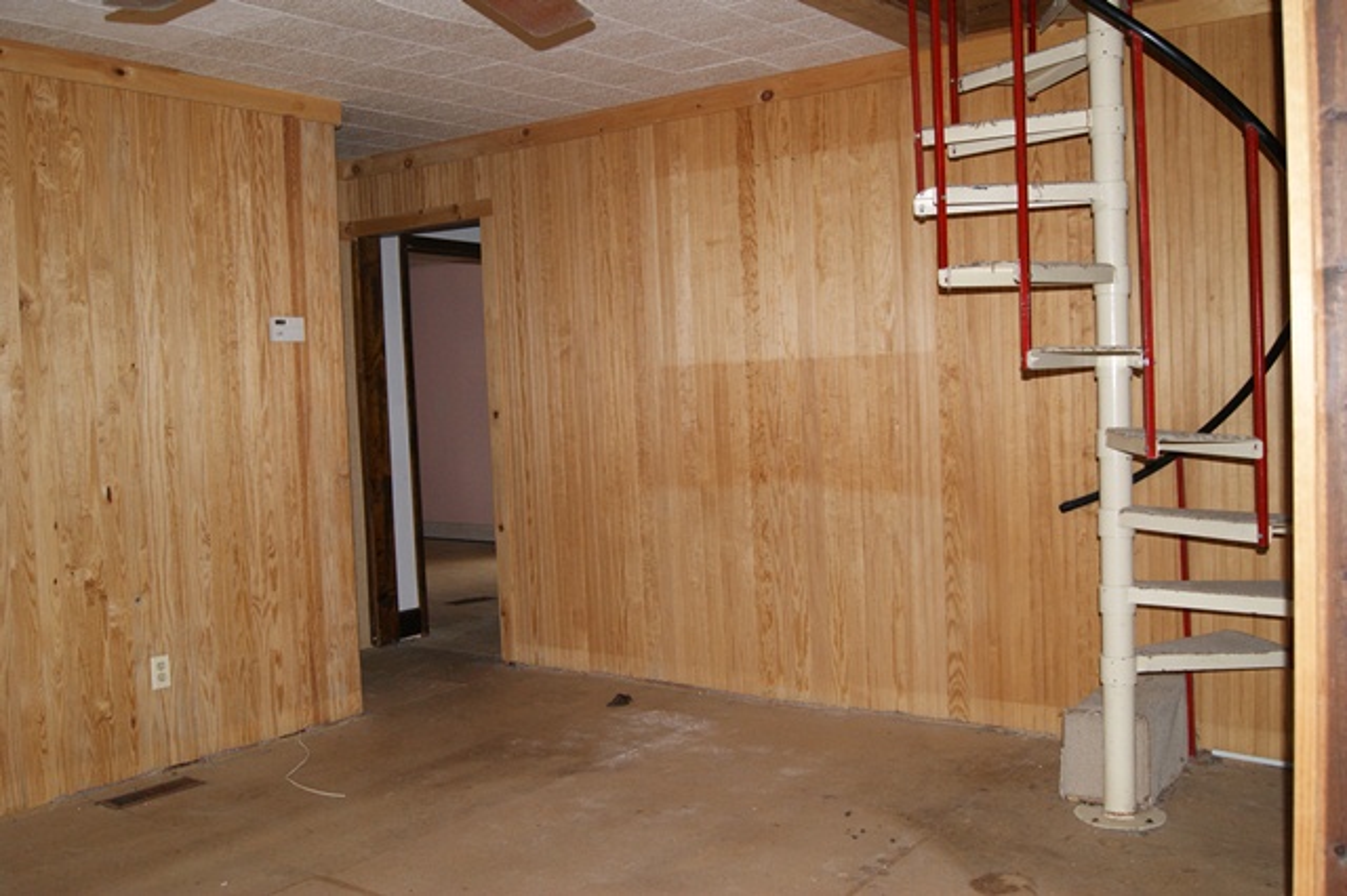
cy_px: 448
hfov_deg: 57.2
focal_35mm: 33
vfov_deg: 39.9
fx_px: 1234
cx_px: 674
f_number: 5.6
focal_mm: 22
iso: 400
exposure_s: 1/60
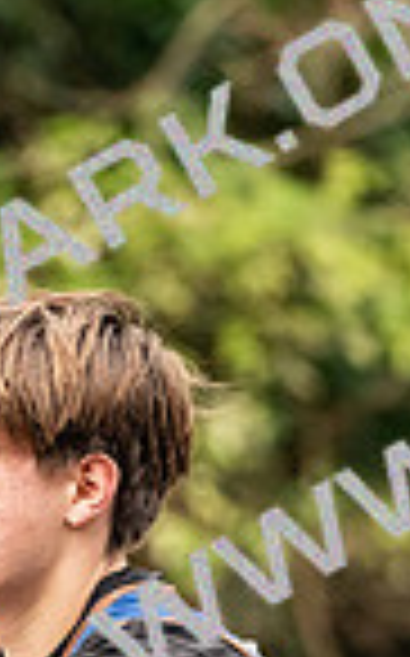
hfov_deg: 0.8
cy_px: 754
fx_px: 28984
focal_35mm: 1618
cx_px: -239
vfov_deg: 1.3
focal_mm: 400
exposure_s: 1/2500
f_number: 4.5
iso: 2800
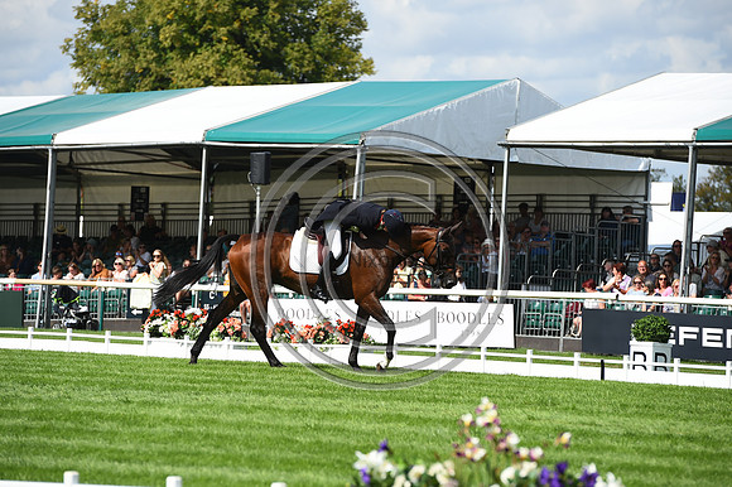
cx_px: 366
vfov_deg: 6.9
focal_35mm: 200
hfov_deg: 10.3
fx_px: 4064
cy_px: 244
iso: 220
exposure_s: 1/1250
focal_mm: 200
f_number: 6.3
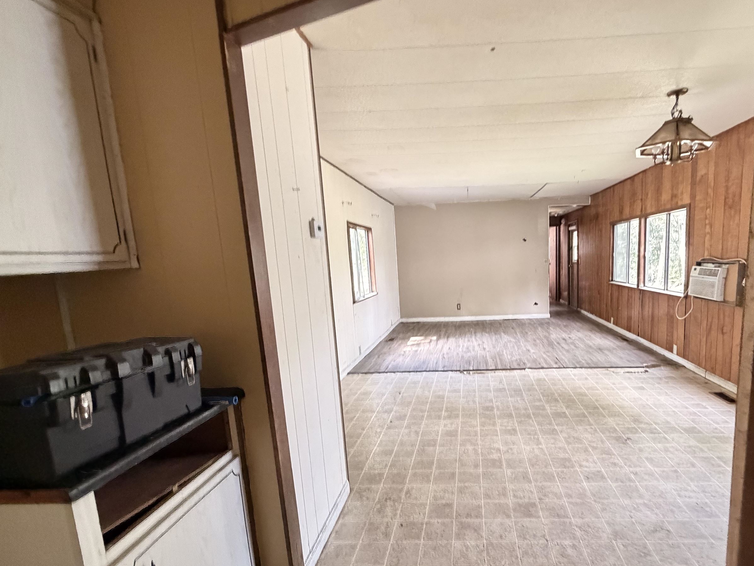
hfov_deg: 86.6
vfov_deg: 71.4
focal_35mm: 18
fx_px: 392
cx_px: 454
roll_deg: +1.7
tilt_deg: -9.0
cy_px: 312
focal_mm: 2.22
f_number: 2.2
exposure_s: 1/60
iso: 640
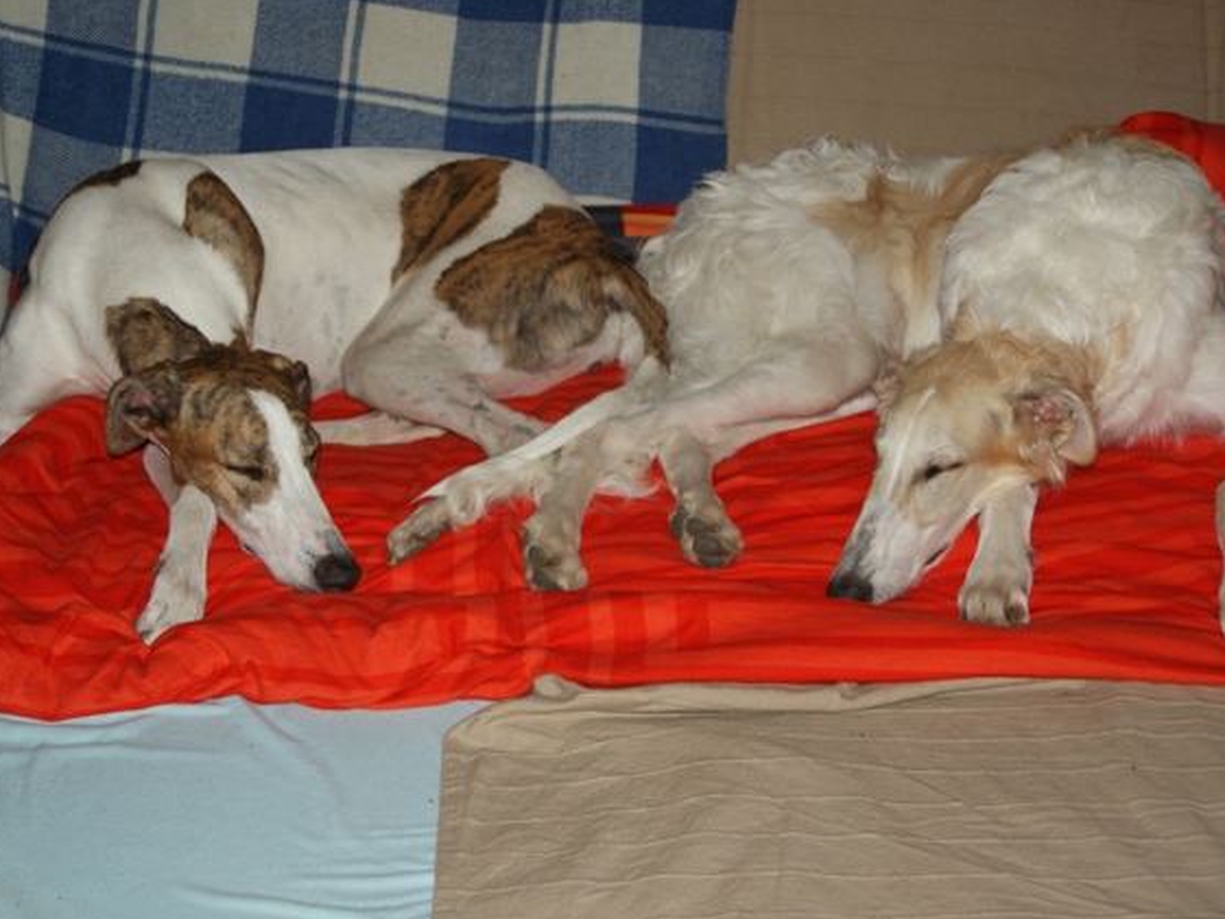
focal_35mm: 58
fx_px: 2037
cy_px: 456
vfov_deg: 25.4
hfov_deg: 33.5
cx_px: 614
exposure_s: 1/60
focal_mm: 35
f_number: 5
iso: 400
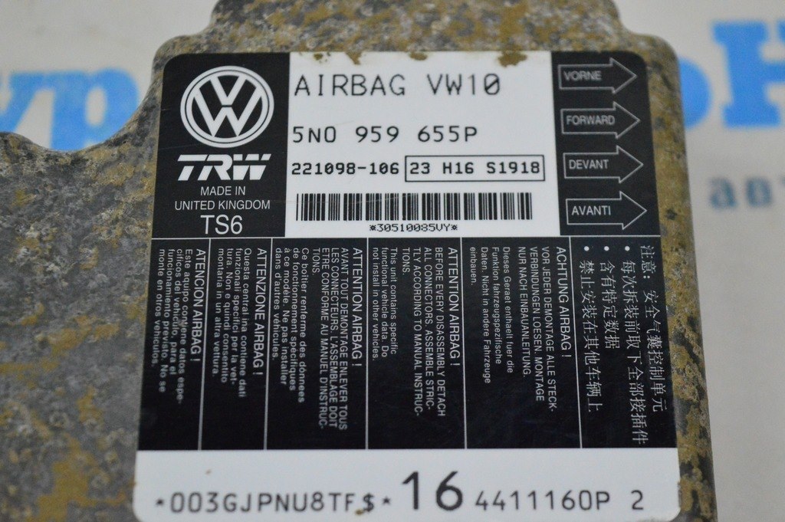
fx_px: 1569
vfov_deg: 18.9
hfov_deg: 28.1
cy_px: 261
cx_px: 392
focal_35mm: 72
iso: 6400
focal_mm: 48
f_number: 5.3
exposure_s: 1/800
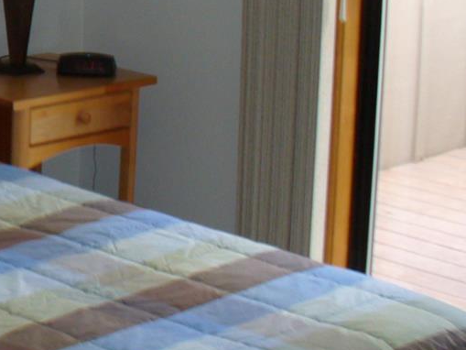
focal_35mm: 109
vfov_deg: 13.4
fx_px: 1468
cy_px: 12
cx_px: -210
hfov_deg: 16.6
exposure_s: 1/30
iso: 80
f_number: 2.8
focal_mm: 6.1
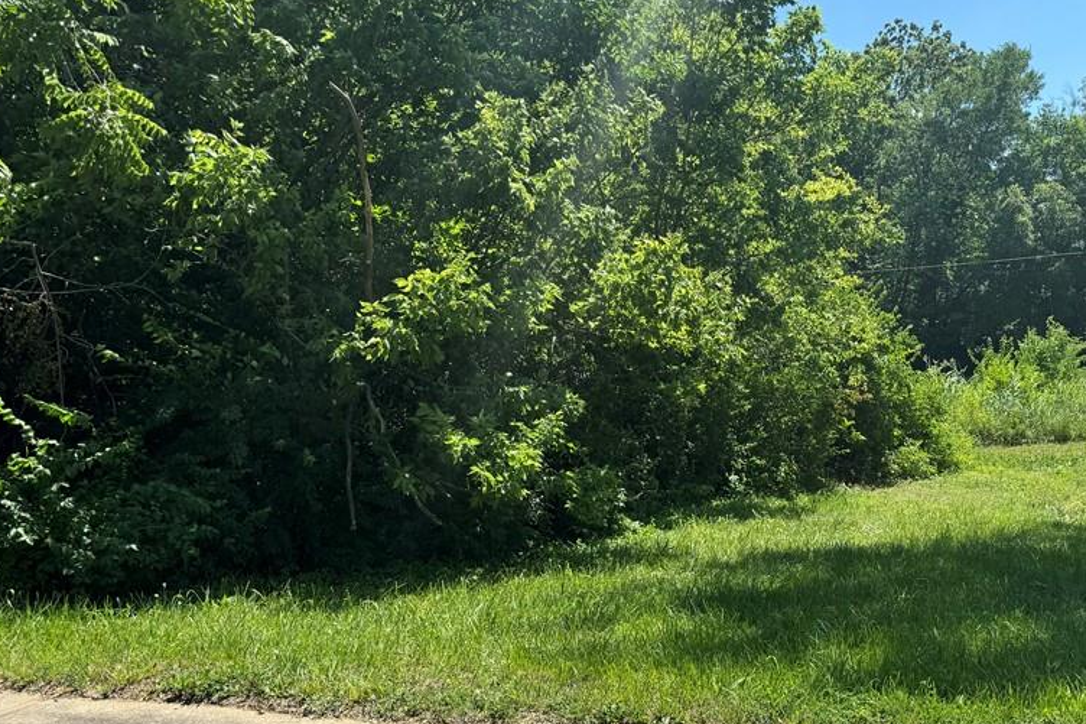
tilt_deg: -0.4
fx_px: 1025
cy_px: 409
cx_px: 719
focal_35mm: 34
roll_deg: +4.0
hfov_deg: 54.7
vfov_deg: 38.8
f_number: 1.78
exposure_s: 1/2415
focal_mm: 6.76
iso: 80
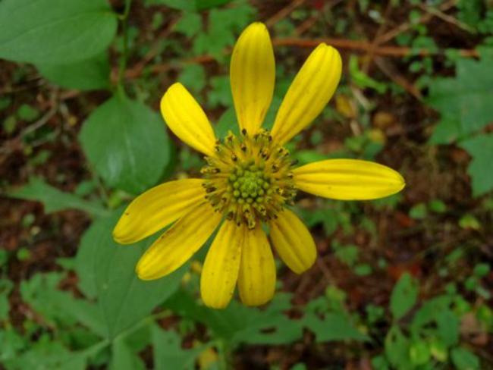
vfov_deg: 38.7
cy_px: 185
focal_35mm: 37
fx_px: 527
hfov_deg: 50.1
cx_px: 246
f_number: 4.7
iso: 200
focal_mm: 6.64
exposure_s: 1/40
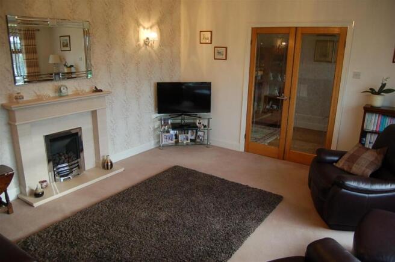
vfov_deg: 47.8
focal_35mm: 27
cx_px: 198
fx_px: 296
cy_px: 131
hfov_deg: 67.4
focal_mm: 18
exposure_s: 1/60
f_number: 3.5
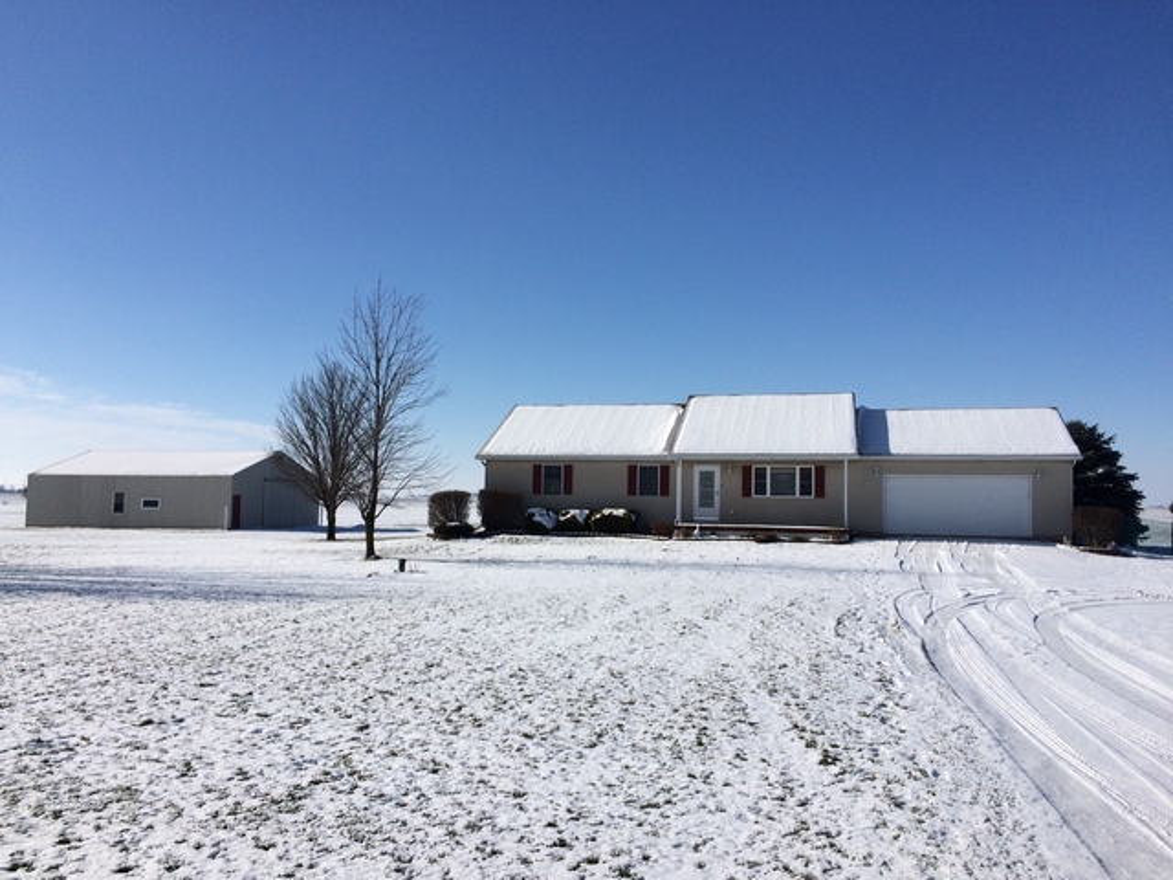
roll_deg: -0.7
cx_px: 586
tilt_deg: +1.2
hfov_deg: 61.7
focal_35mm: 29
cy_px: 440
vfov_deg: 48.2
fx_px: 983
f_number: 2.2
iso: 40
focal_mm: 4.15
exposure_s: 1/6849
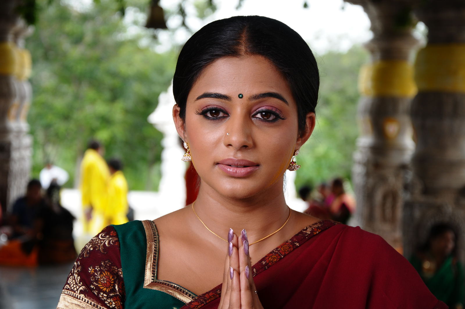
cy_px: 154
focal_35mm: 93
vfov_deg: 14.7
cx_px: 232
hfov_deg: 21.9
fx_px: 1200
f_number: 5.3
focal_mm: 62
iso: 250
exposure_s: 1/100
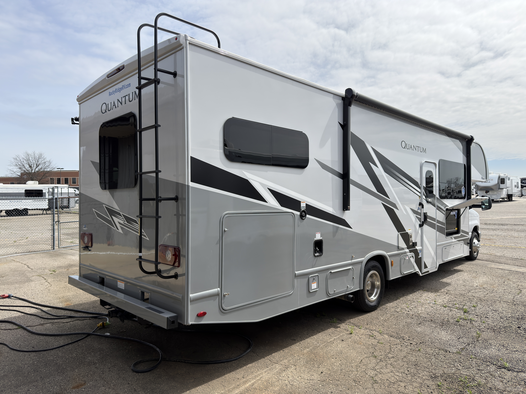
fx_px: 365
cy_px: 197
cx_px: 263
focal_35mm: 24
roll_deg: +0.7
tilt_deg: -0.6
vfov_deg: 56.8
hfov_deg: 71.6
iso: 64
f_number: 1.78
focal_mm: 6.76
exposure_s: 1/4926
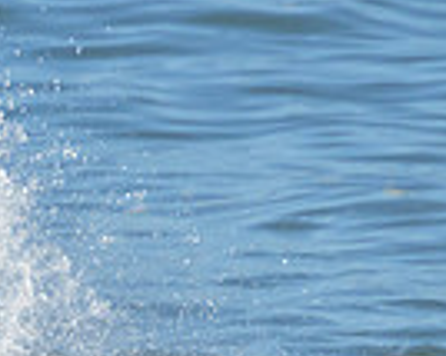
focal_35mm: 4148
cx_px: -90
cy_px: 512
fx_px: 54713
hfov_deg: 0.5
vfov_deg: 0.4
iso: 1250
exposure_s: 1/2000
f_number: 11
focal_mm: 800
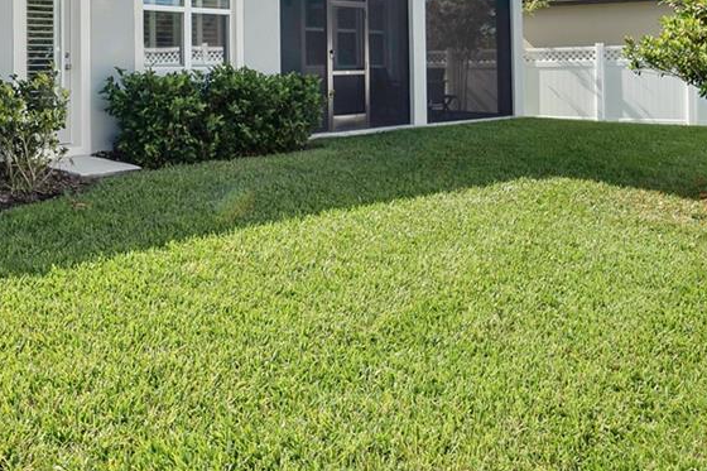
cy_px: -126
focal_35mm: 40
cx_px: 13
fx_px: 785
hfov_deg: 42.4
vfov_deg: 28.1
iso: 100
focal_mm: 14
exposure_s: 1/160
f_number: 10
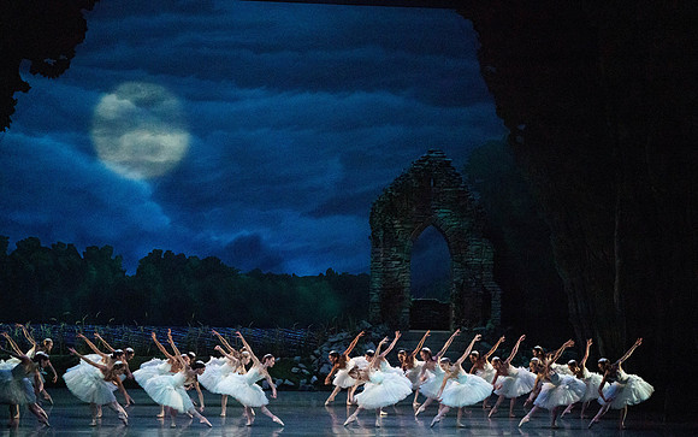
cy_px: 230
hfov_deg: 20.2
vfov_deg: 12.7
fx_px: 1958
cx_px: 349
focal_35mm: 103
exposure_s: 1/250
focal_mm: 100
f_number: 5.6
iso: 8000
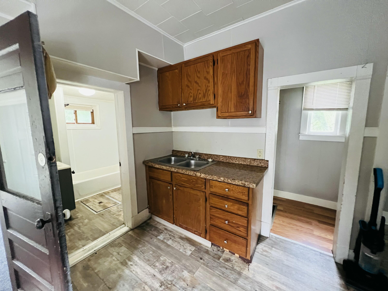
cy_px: 146
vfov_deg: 89.9
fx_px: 146
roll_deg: +0.0
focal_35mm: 13
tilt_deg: -8.1
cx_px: 194
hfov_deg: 106.2
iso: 800
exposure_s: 1/60
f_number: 1.8
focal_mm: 1.57
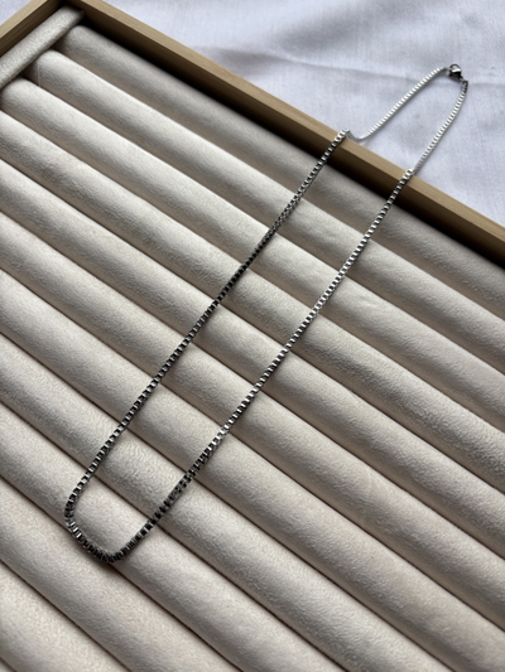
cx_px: 252
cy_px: 336
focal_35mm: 26
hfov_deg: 53.1
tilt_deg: -68.8
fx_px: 506
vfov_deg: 67.3
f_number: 1.6
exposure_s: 1/279
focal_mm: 5.96
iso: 40
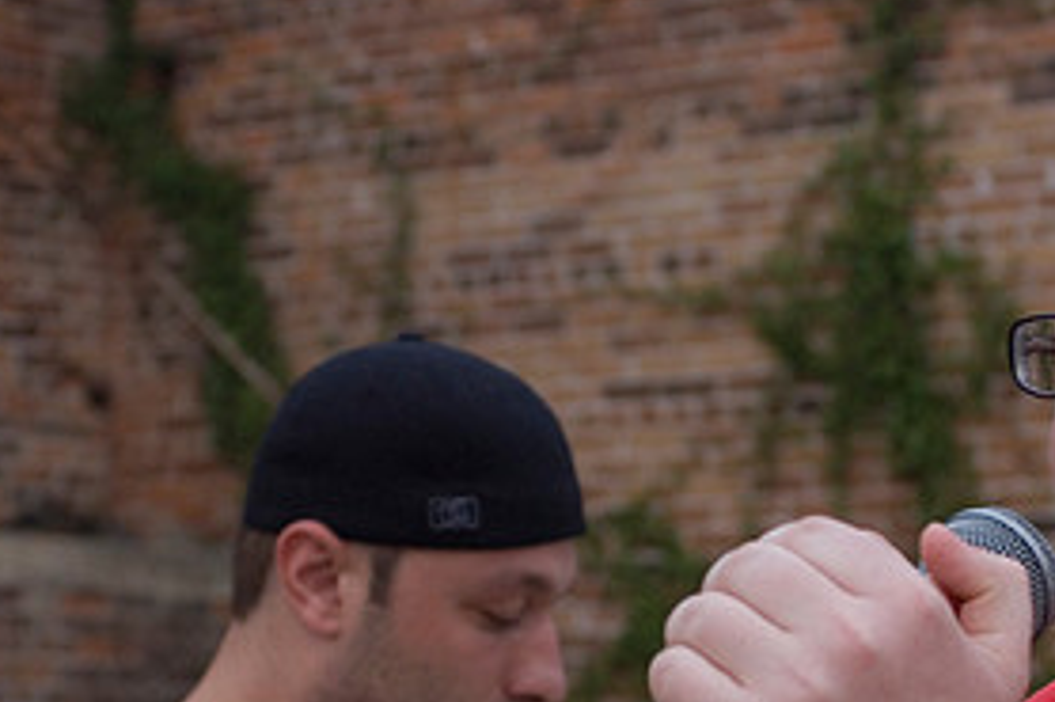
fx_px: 3661
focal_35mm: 125
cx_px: 558
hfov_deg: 16.4
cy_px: 619
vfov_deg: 10.9
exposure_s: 1/125
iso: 400
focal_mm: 40
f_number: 4
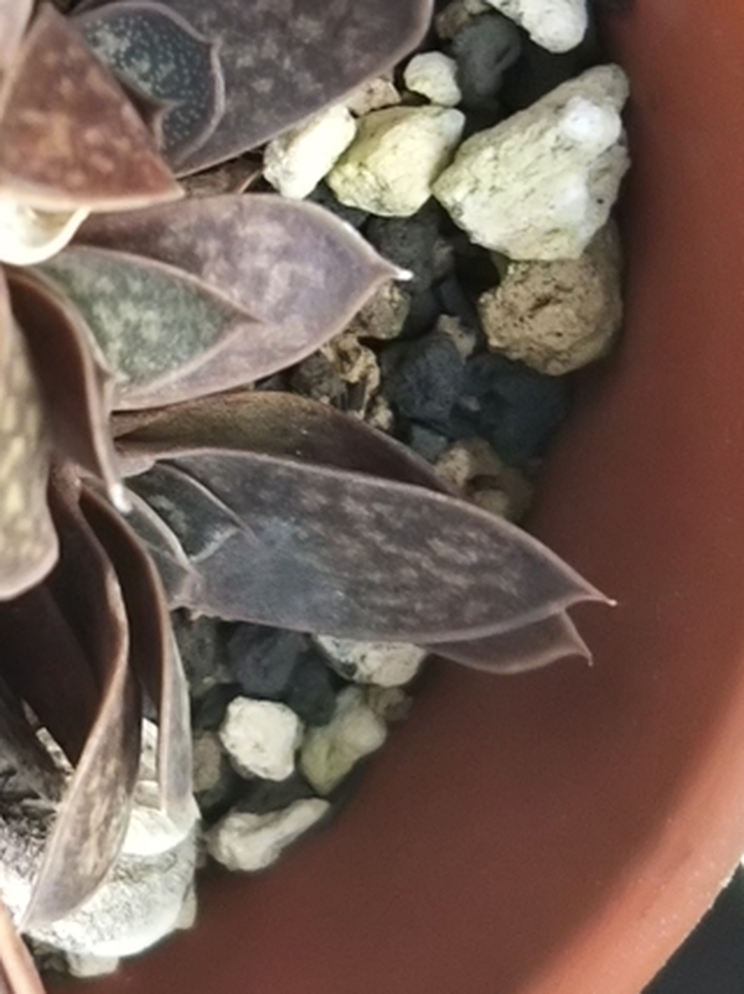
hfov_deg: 17.0
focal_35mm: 84
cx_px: -83
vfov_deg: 23.2
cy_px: 308
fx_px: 2411
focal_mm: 4
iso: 64
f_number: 2.2
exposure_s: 1/30
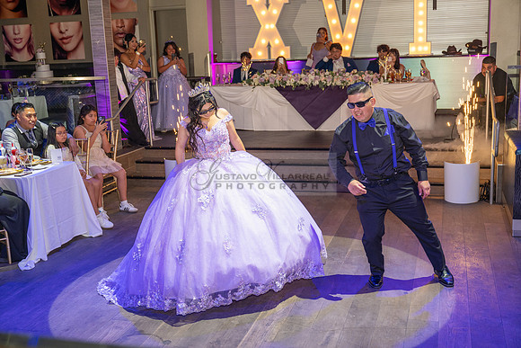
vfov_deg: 31.2
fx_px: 622
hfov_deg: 45.4
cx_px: 260
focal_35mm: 43
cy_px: 174
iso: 1000
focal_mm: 43
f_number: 3.5
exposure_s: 1/125
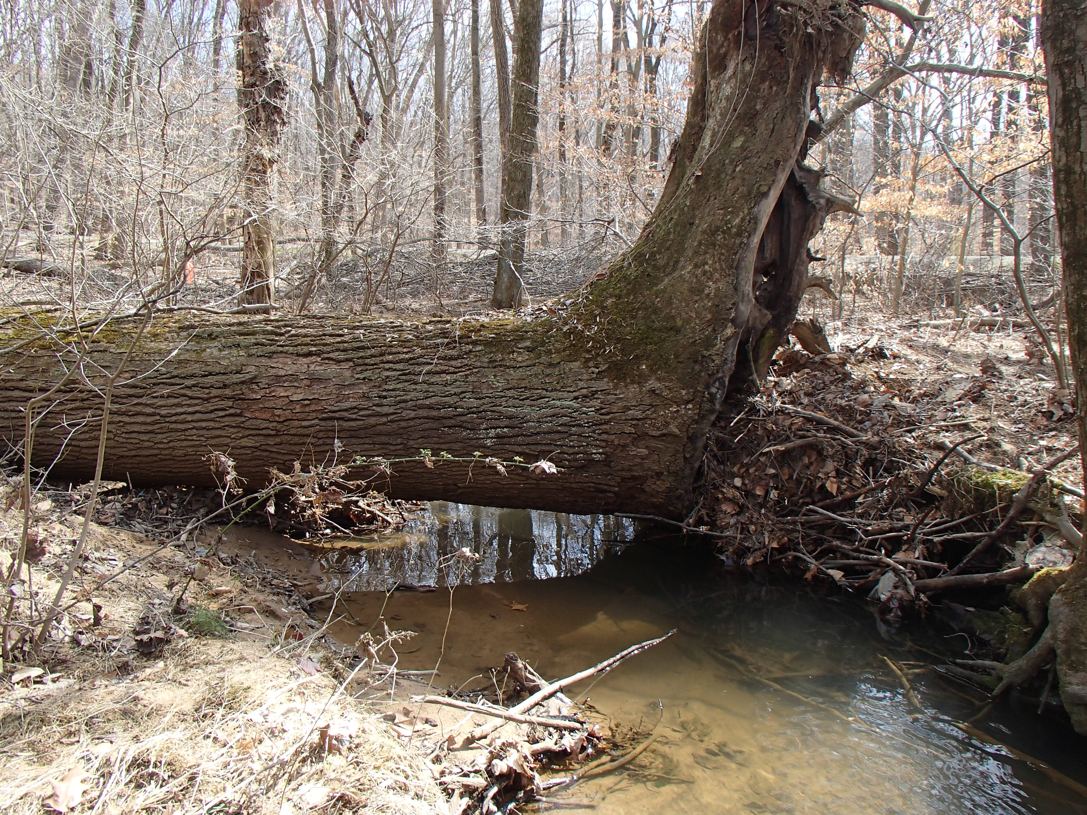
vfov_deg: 49.7
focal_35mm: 28
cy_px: 408
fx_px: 879
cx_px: 544
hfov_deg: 63.4
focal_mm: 5
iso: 100
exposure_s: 1/160
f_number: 3.9
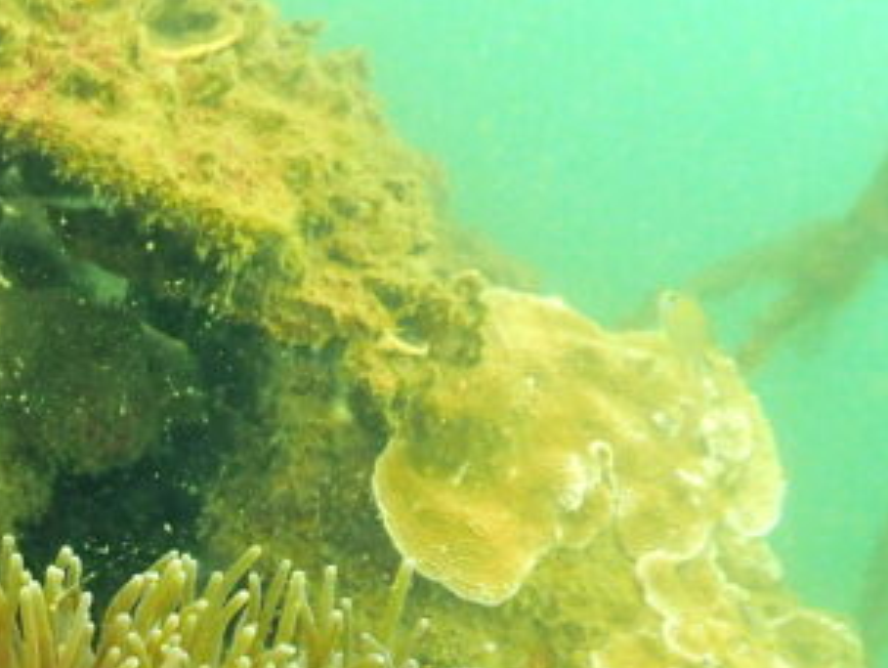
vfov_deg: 15.2
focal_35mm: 94
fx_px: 2414
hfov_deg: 20.0
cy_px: 822
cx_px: -73
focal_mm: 6.83
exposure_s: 1/40
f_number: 2.7
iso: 200
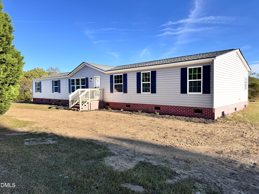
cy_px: 97
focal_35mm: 24
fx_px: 180
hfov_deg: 71.6
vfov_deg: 56.8
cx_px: 130
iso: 80
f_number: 1.8
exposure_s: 1/3400
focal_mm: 6.76
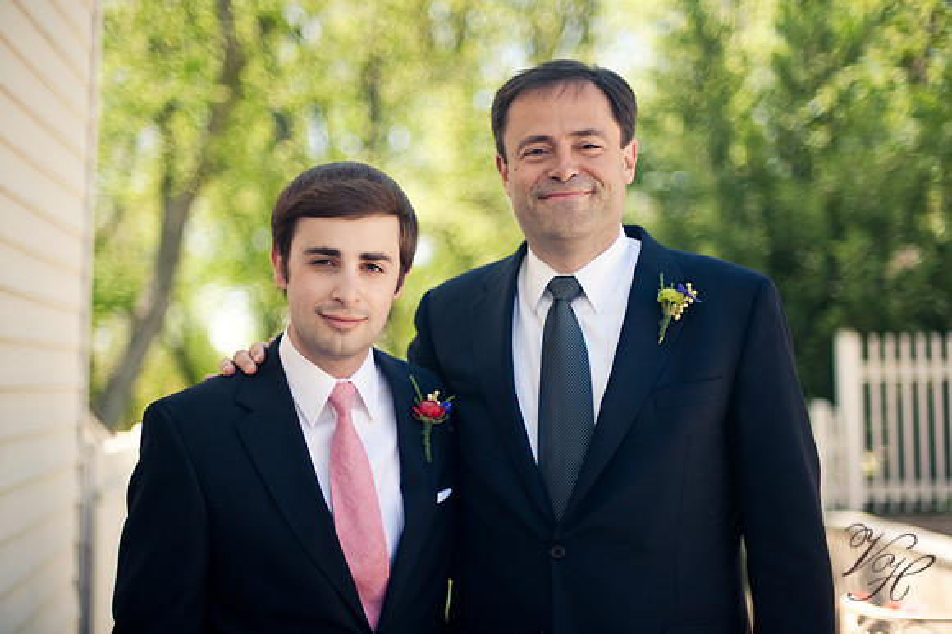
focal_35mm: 50
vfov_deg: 27.0
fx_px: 1321
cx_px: 476
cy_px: 317
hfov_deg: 39.6
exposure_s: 1/2000
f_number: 1.4
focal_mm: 50
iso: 200
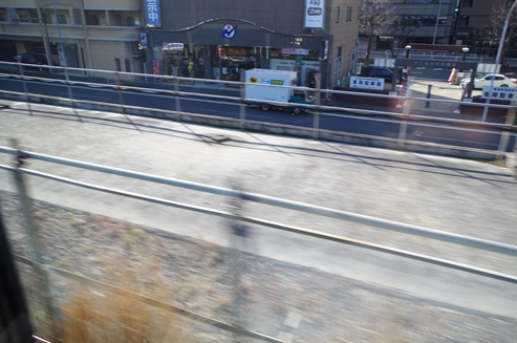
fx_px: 387
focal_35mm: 27
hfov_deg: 67.5
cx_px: 258
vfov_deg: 47.8
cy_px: 172
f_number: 4
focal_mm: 18
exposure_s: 1/160
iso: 100
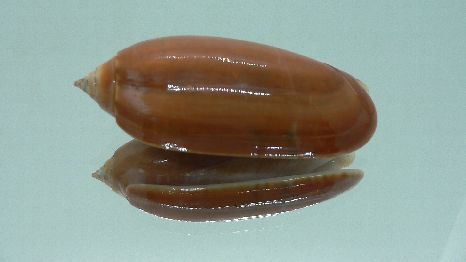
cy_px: 116
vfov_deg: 29.7
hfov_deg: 50.5
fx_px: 494
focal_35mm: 40
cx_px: 228
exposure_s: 1/60
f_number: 2.8
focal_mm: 4.6
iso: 100
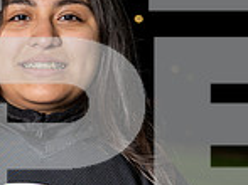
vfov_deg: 9.1
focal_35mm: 163
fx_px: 1167
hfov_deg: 11.8
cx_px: -81
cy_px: 127
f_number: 4
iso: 125
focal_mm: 43
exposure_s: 1/250
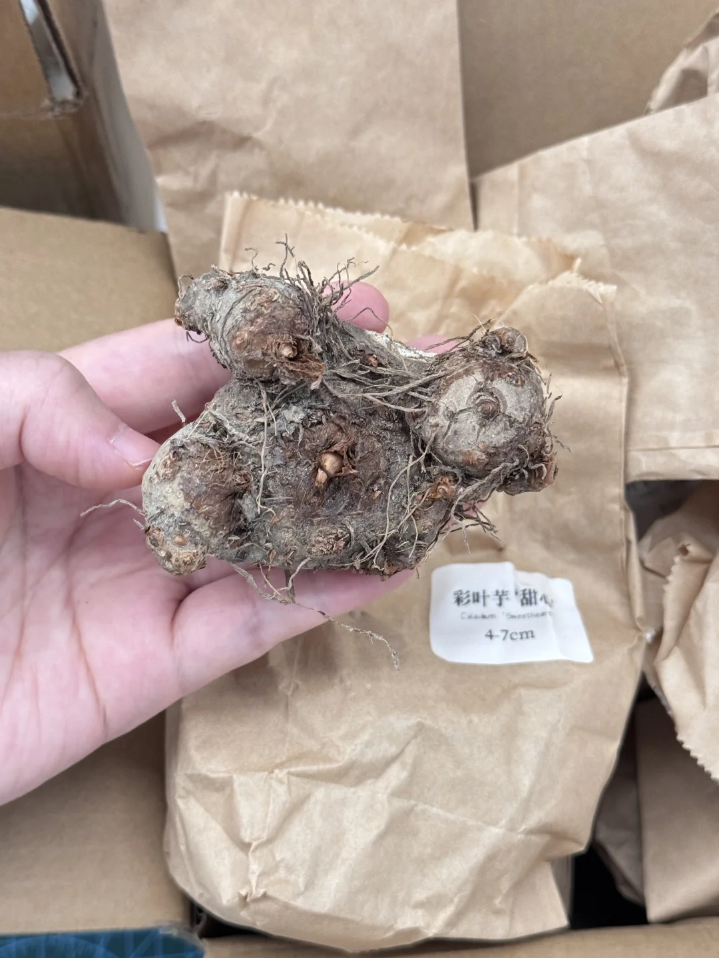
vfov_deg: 39.7
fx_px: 1329
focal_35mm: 48
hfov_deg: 30.3
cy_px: 479
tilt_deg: -67.7
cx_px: 360
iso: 250
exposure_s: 1/48
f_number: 1.78
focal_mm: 6.76
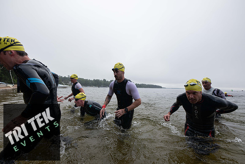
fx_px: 95
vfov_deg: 81.2
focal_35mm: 14
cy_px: 82
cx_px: 122
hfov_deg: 104.2
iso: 320
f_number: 4
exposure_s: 1/800
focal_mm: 14
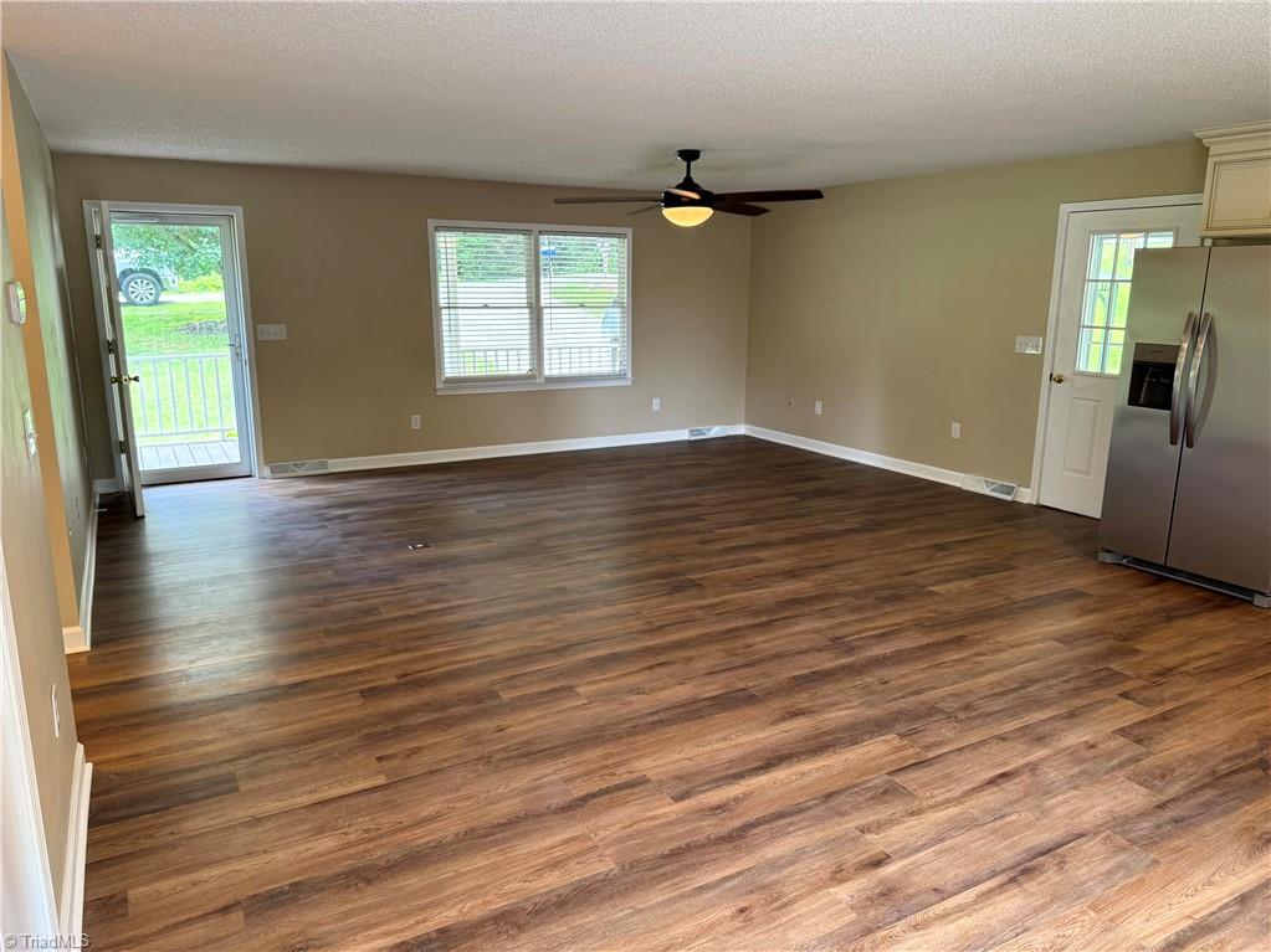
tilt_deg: -12.6
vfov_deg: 56.8
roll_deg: -0.6
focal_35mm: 24
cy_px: 476
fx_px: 881
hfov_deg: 71.6
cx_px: 636
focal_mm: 6.76
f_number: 1.78
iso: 160
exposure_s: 1/121
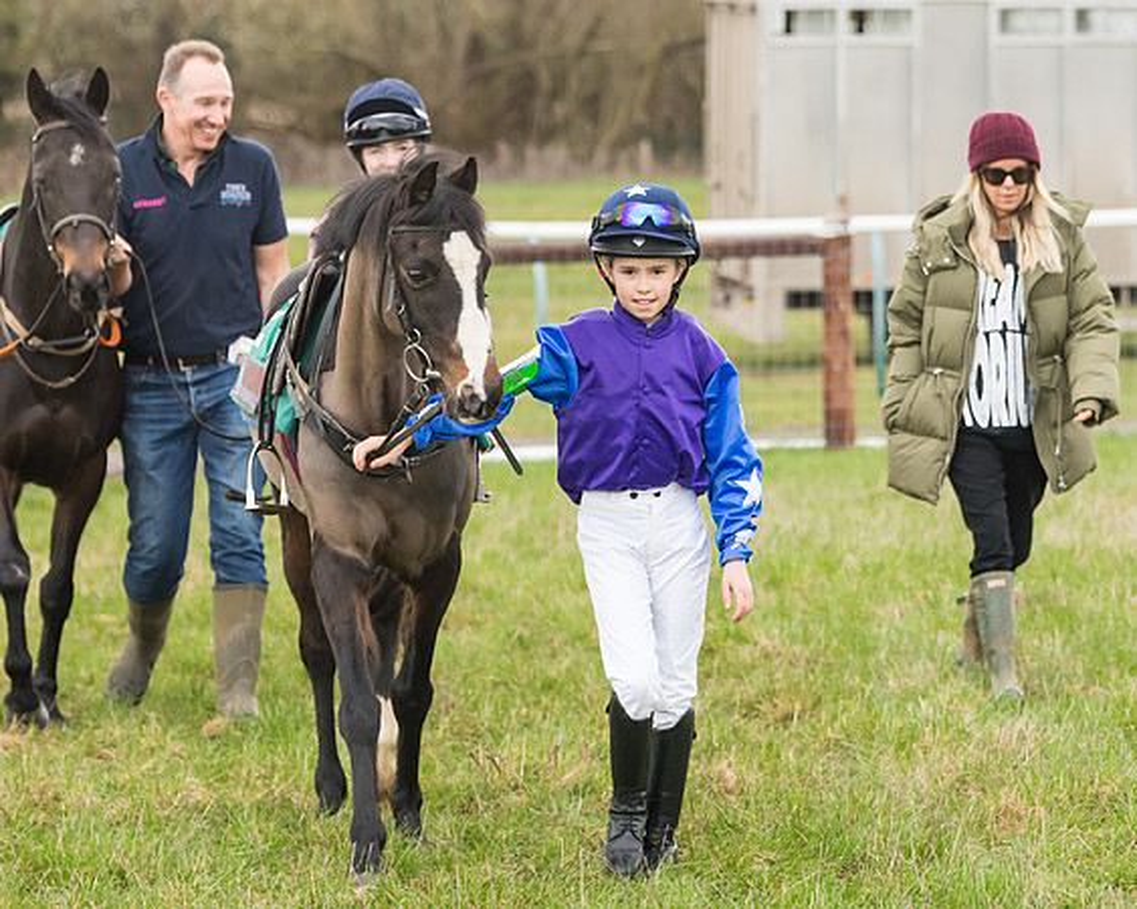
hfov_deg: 10.4
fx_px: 6251
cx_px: 649
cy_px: 454
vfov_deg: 8.3
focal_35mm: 186
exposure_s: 1/1250
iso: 800
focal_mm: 110
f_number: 4
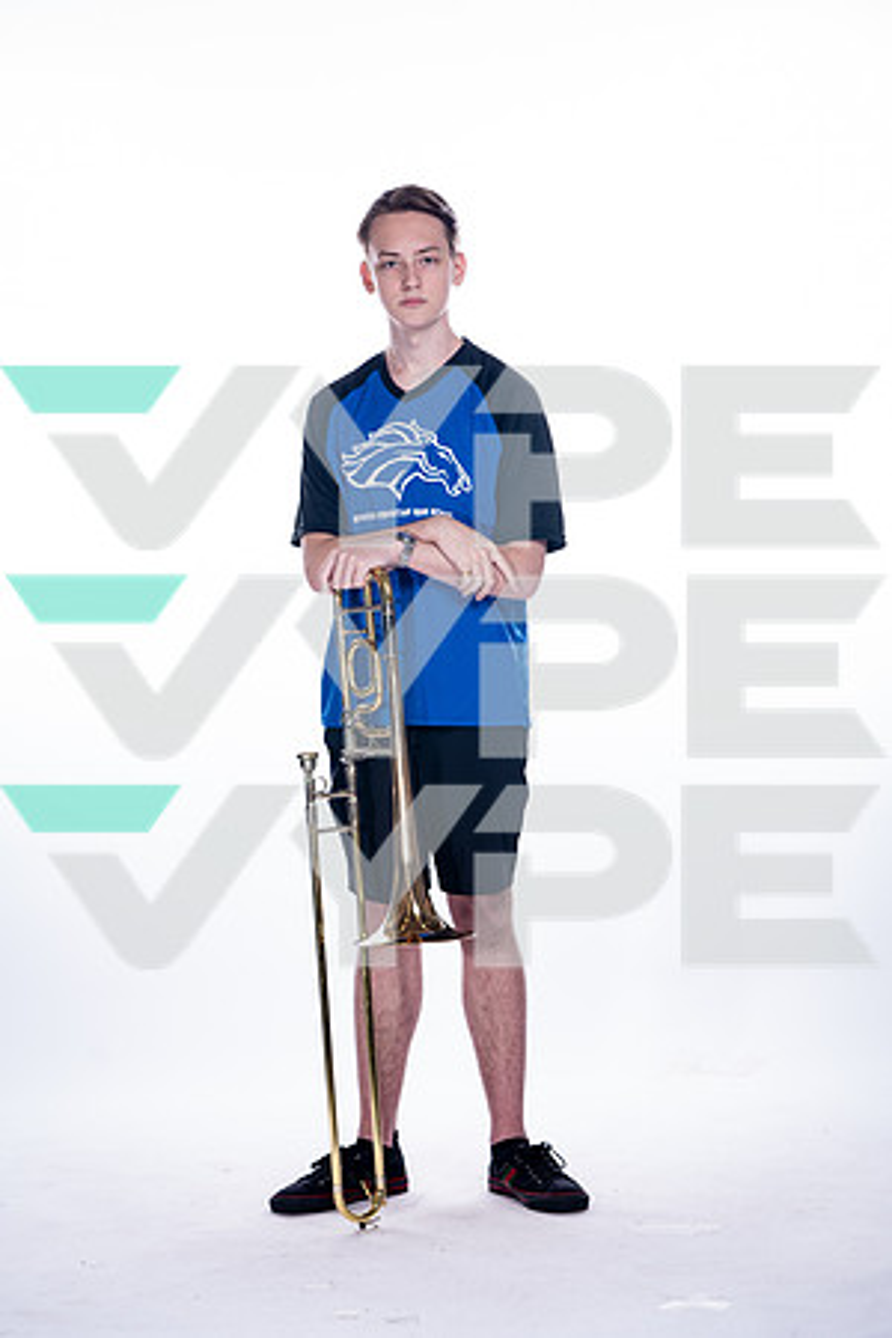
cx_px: 446
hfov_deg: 12.7
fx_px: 4014
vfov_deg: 18.9
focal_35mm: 108
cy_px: 669
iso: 800
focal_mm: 108
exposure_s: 1/250
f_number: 5.6
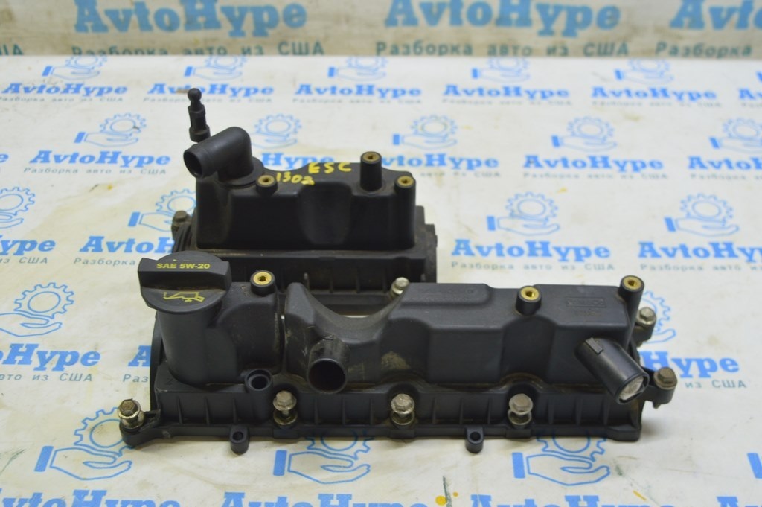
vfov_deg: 29.8
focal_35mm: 45
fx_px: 952
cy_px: 254
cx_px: 381
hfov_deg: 43.6
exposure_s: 1/20
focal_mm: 30
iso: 400
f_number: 5.6
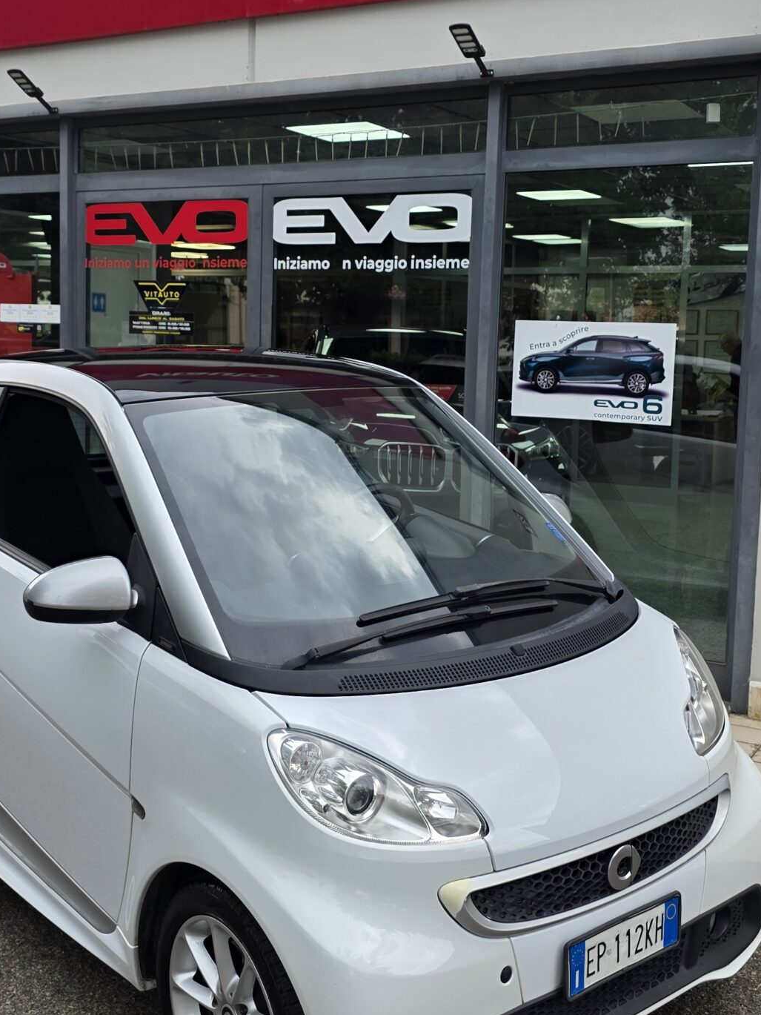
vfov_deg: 43.8
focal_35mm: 43
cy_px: 472
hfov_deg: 33.6
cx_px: 336
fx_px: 1260
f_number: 1.7
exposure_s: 1/359
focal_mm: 6.3
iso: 50
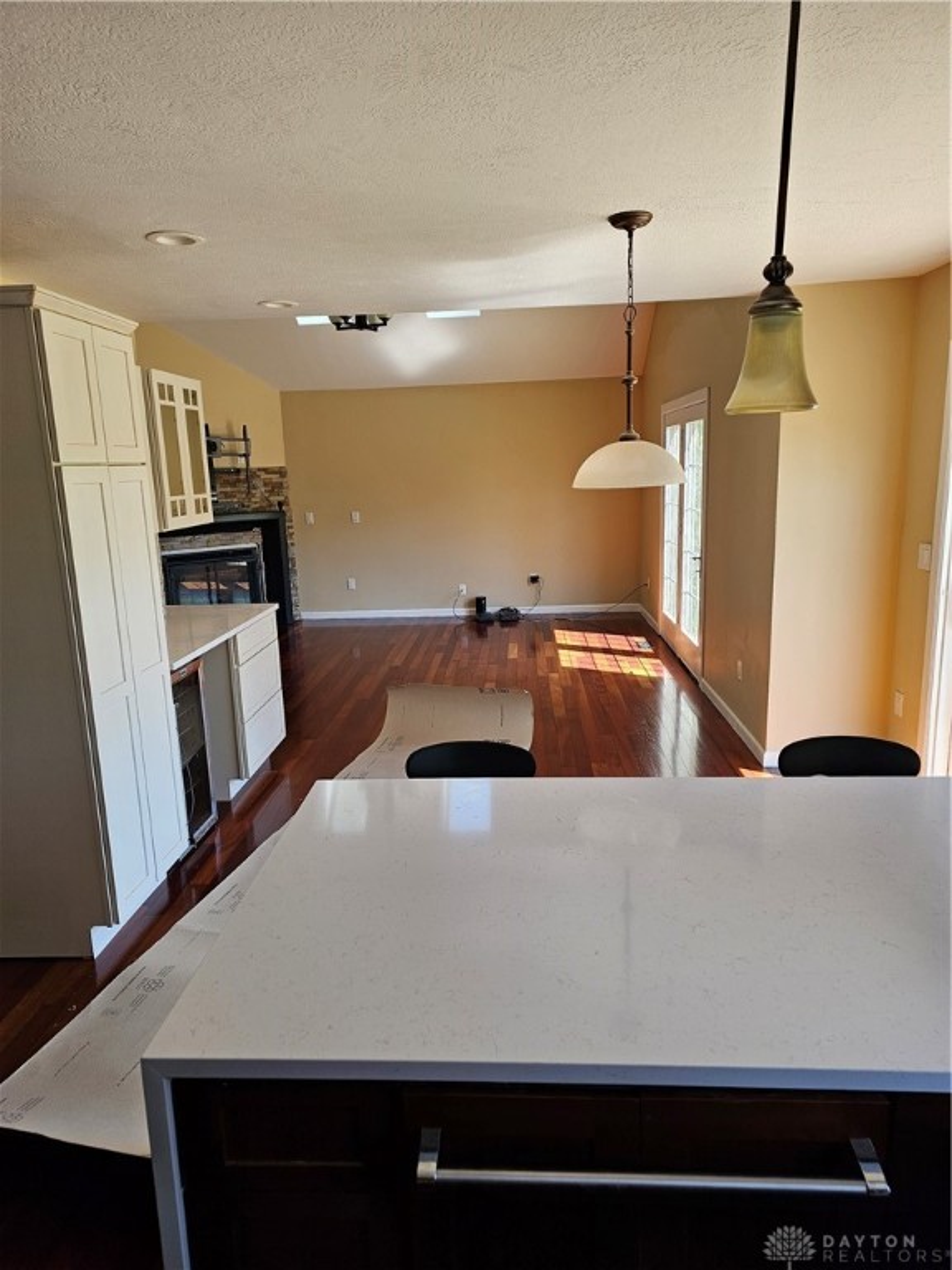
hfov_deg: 58.9
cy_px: 635
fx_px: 843
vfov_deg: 73.9
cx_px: 476
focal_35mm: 23
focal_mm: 6.3
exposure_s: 1/180
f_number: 1.7
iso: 80
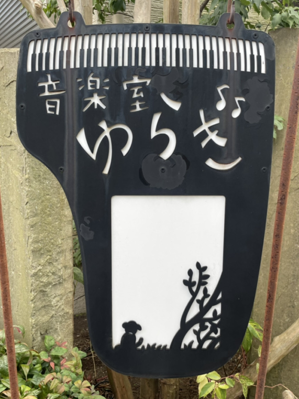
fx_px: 403
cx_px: 142
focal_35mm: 35
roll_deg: +0.3
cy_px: 199
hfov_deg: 40.7
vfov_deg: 52.6
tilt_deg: -12.1
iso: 32
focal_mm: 4.2
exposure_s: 1/148
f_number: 1.6
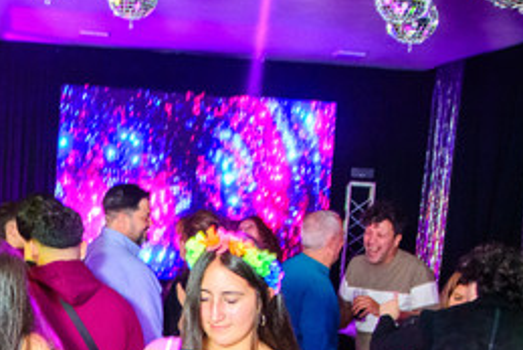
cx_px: 79
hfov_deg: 30.8
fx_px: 916
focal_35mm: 63
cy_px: 290
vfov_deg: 21.3
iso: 2500
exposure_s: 1/40
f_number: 3.2
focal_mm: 17
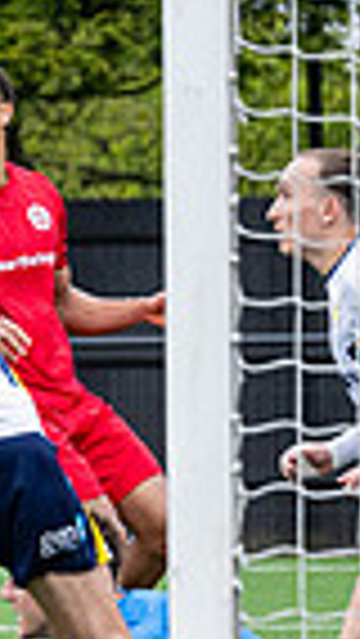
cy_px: 335
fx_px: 11136
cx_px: -1106
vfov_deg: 3.3
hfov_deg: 1.8
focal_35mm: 657
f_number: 4
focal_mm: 130
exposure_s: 1/1600
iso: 500
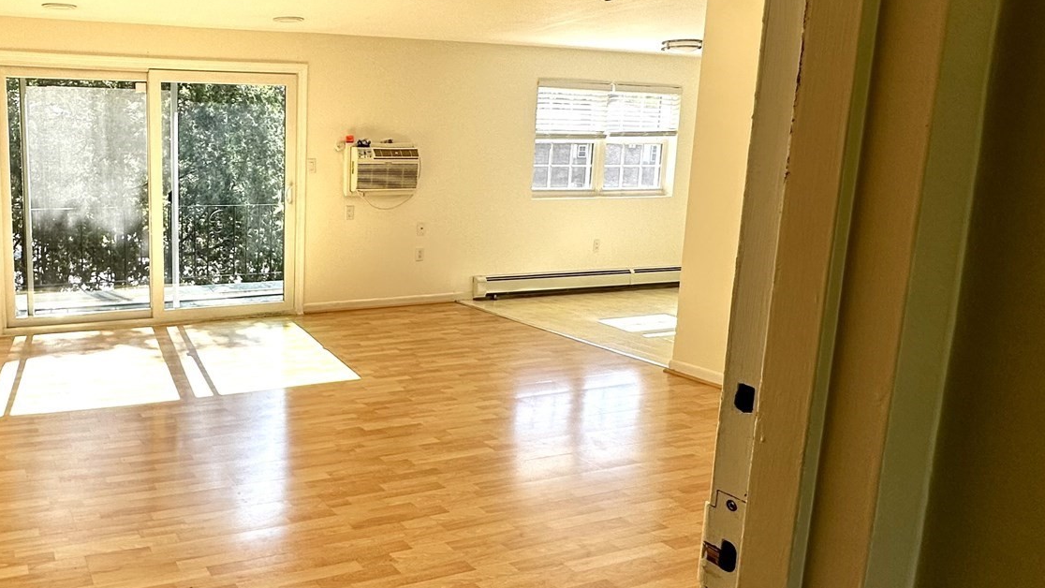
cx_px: 236
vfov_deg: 41.5
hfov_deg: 63.1
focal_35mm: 28
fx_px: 776
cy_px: 272
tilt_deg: -8.7
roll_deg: -0.5
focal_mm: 2.22
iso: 40
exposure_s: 1/254
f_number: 2.2
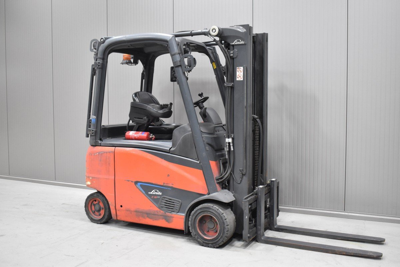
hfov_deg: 53.1
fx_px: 400
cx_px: 200
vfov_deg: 36.9
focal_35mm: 36
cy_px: 134
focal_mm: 24
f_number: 4.5
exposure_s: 1/30
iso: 1600
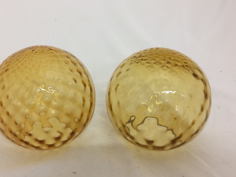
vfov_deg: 41.8
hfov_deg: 53.7
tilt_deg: -26.2
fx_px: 232
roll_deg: -1.1
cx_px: 100
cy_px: 90
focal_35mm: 34
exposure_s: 1/33
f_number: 2.2
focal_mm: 4.15
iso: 100
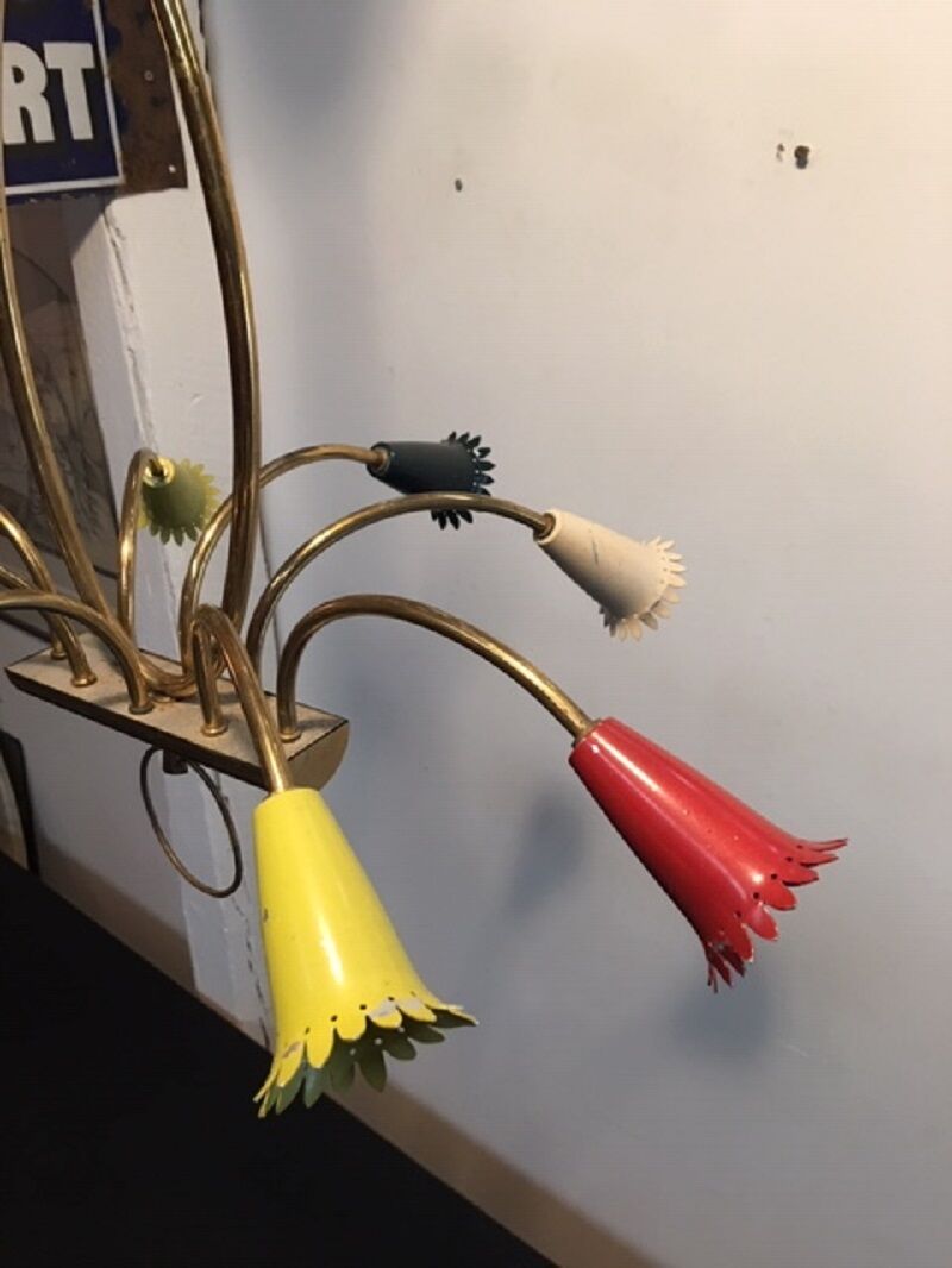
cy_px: 634
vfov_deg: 61.6
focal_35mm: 29
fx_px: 1063
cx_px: 476
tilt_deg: -23.6
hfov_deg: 48.2
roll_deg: +0.3
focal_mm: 4.15
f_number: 2.2
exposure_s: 1/17
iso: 80
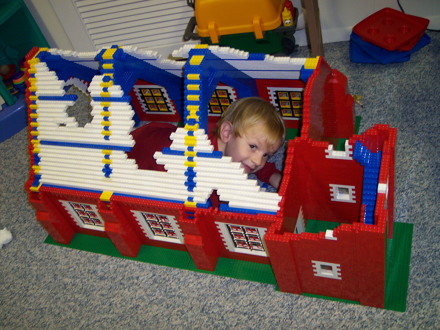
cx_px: 220
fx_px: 483
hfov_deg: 49.0
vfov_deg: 37.7
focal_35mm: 38
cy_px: 165
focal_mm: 8
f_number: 2.8
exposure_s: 1/30
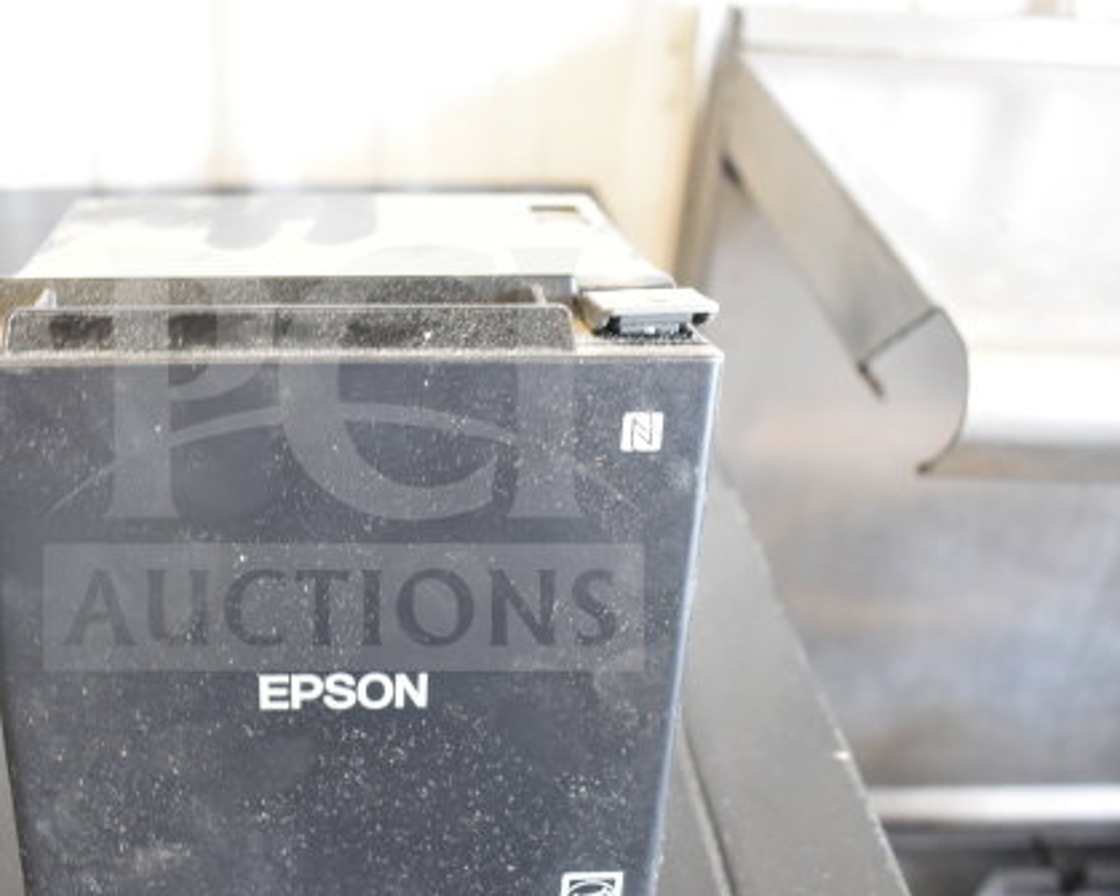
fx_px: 1359
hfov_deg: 43.9
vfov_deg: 36.5
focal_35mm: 41
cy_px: 459
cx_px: 342
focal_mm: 20
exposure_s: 1/30
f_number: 3.5
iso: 800
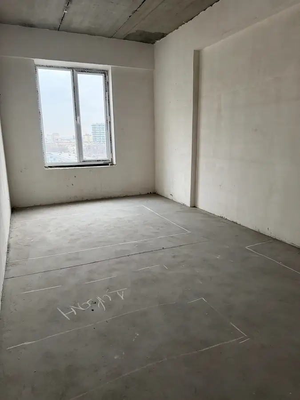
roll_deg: +0.4
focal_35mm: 24
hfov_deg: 56.8
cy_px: 200
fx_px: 277
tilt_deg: -12.7
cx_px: 150
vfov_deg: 71.6
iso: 500
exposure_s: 1/60
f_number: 1.78
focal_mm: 6.76
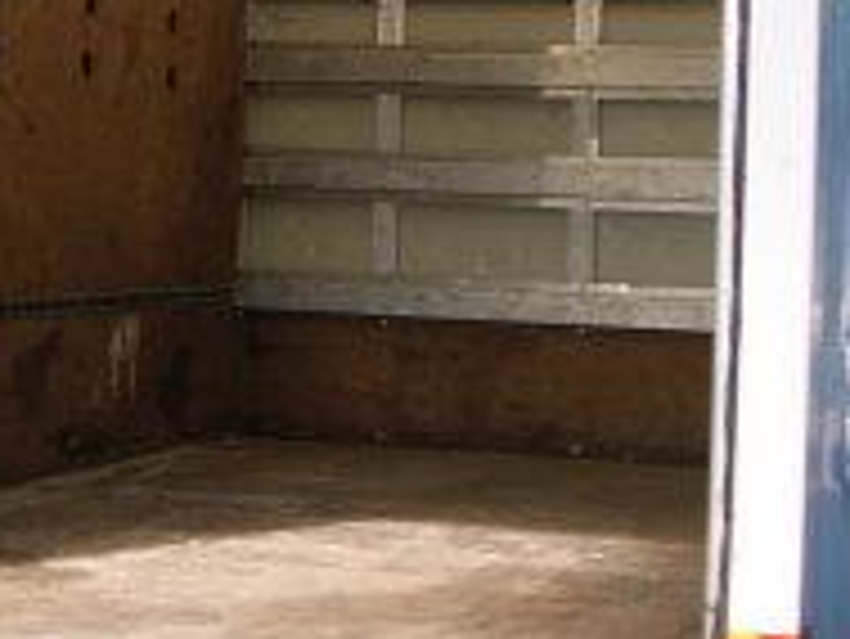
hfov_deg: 19.1
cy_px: 32
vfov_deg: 14.6
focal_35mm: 100
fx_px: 2457
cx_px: -9
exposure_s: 1/180
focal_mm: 6.3
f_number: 2.8
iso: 80
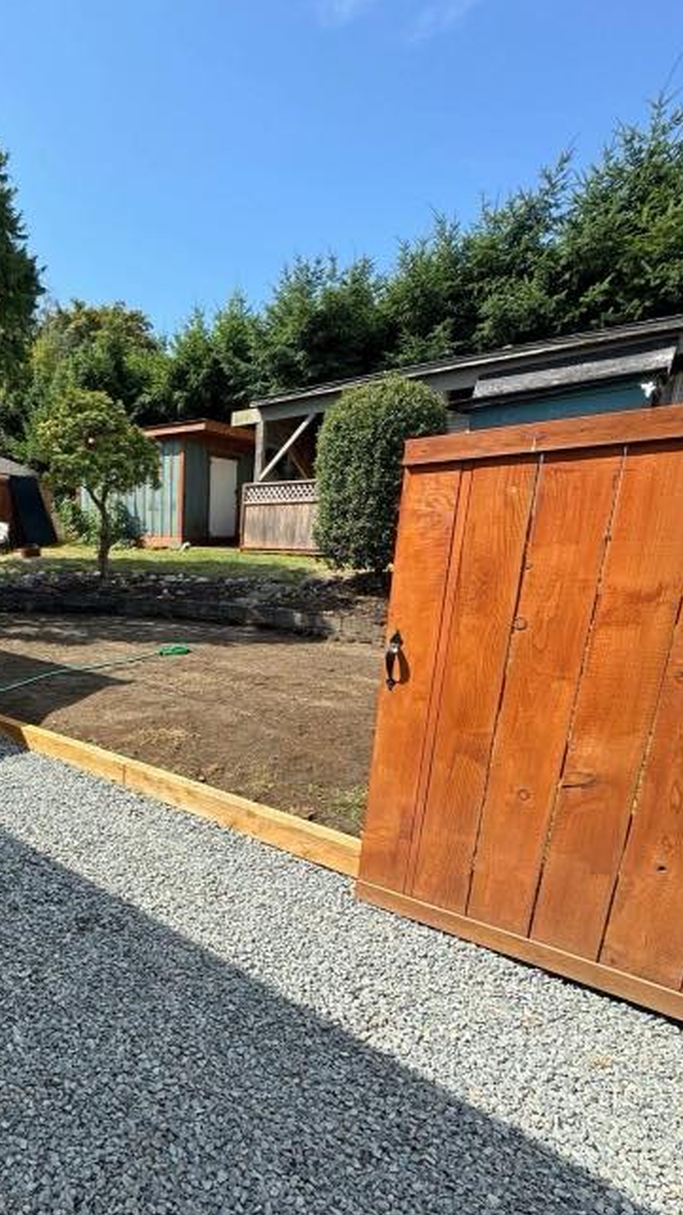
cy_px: 723
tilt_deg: -14.2
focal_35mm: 19
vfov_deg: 88.5
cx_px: 119
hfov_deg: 53.7
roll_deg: -0.3
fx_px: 612
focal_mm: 2.22
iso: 50
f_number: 2.2
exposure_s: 1/849
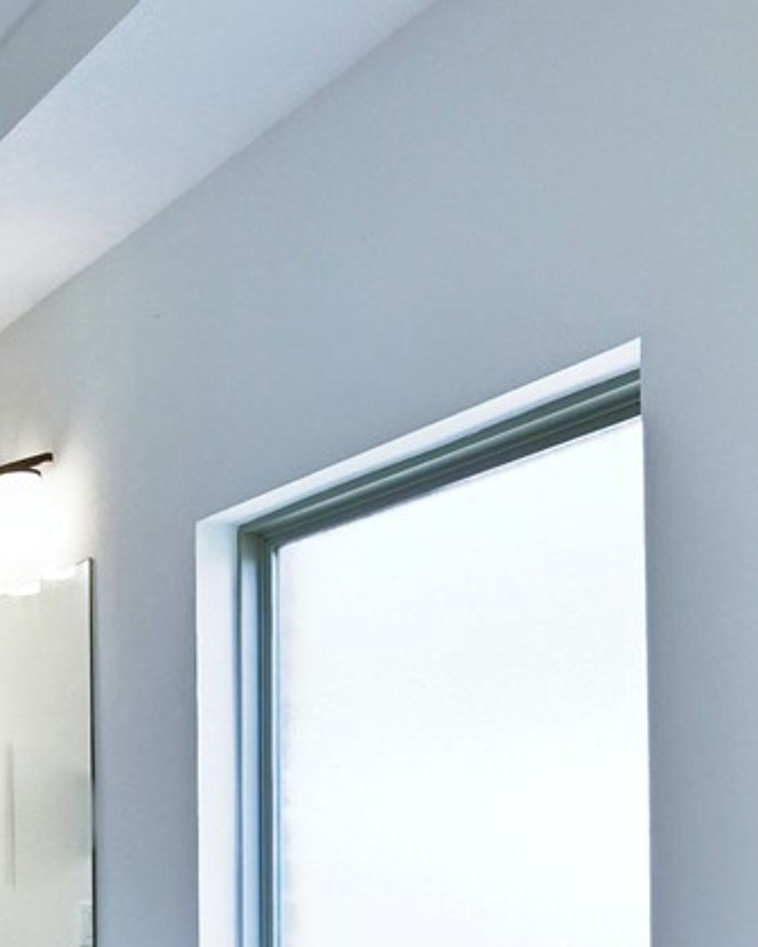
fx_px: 1907
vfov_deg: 26.7
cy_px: 906
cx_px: -257
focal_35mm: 68
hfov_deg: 20.3
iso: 400
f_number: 8
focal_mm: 14
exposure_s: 1/50
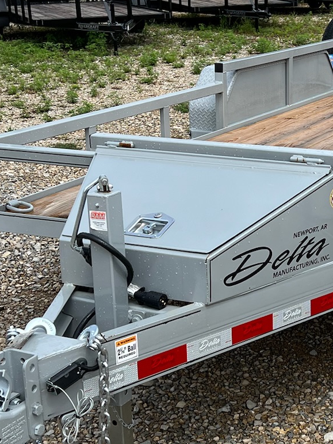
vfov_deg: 28.2
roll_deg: +1.4
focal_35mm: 69
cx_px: 288
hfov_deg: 20.9
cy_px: 231
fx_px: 885
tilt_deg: -16.7
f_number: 1.5
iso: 50
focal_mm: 5.7
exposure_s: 1/4274
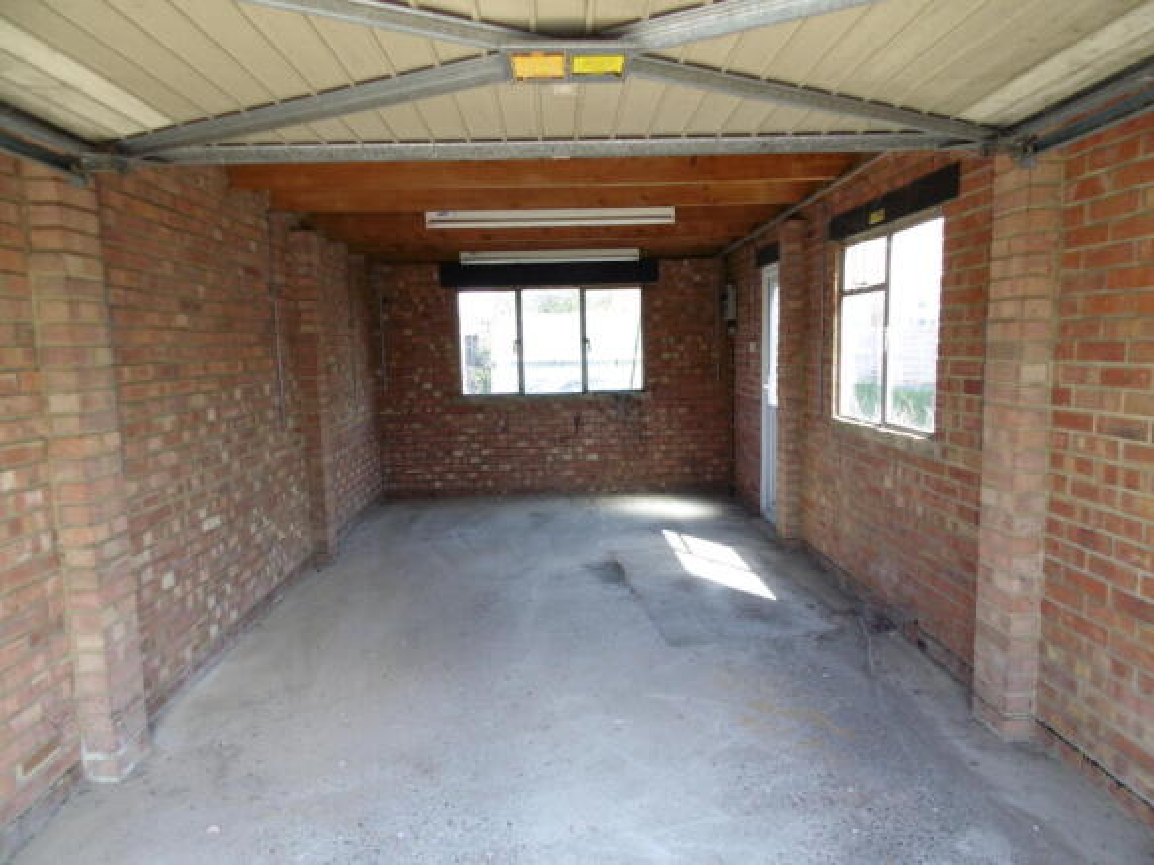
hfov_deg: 76.4
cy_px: 432
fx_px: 733
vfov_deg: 61.1
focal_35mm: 22
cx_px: 577
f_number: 3
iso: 100
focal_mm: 4
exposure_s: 1/125
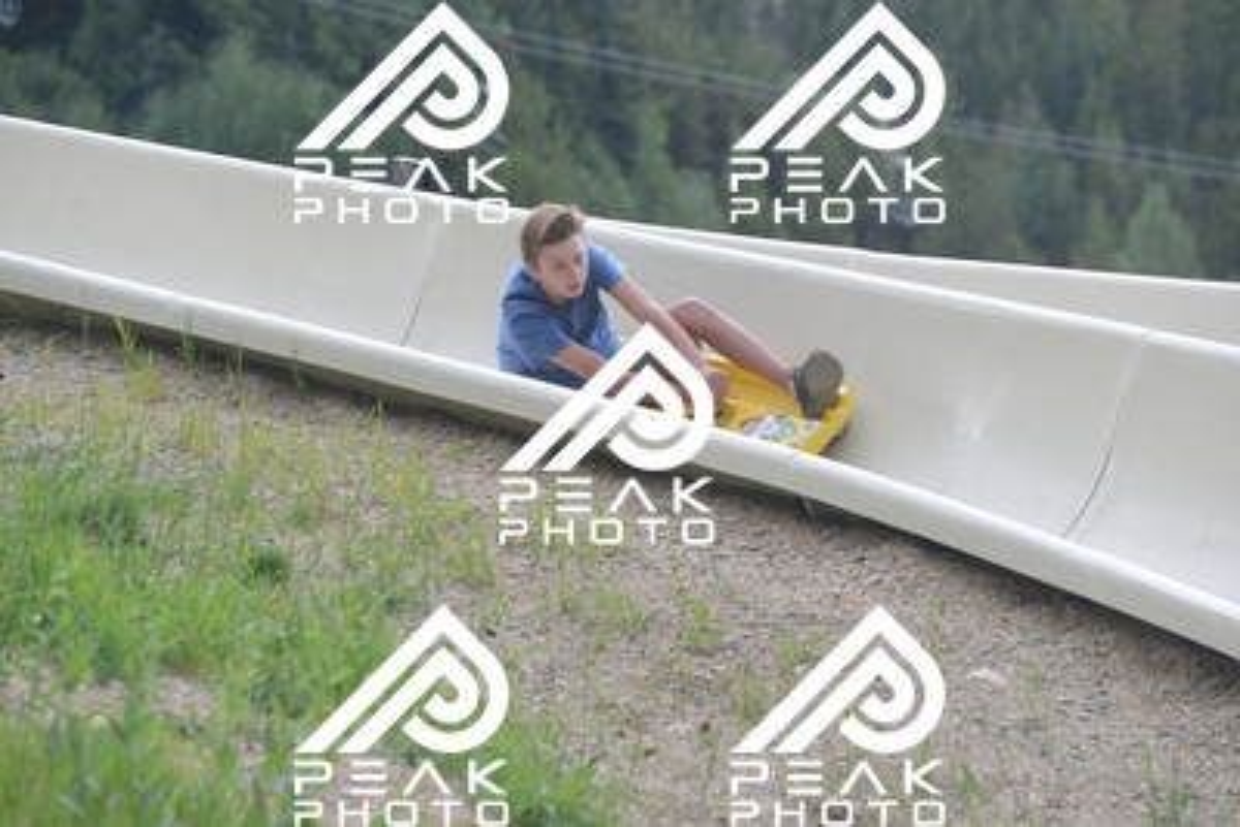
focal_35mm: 195
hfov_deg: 10.5
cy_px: 414
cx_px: 620
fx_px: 6719
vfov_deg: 7.0
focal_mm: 195
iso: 1000
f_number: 6.3
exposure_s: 1/640
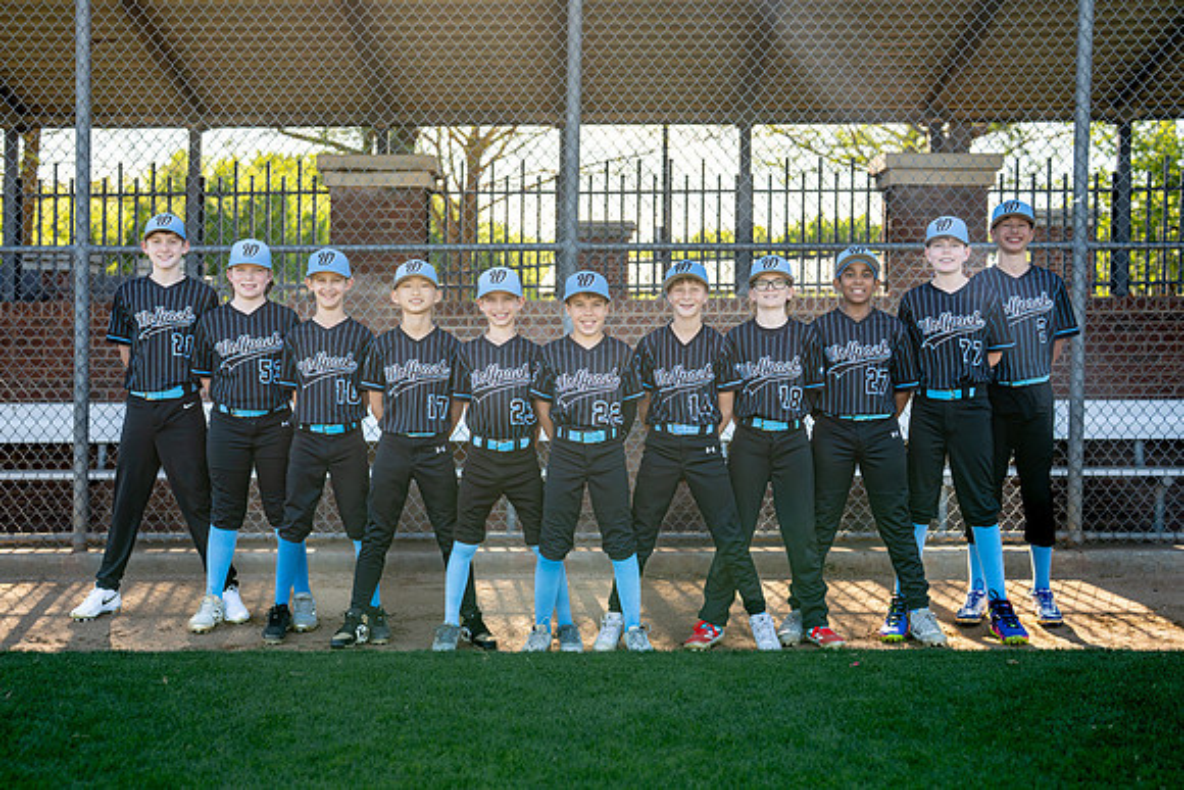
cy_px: 406
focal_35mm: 53
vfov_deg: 25.5
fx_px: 1743
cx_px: 565
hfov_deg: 37.5
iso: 125
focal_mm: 50
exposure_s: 1/800
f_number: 2.5
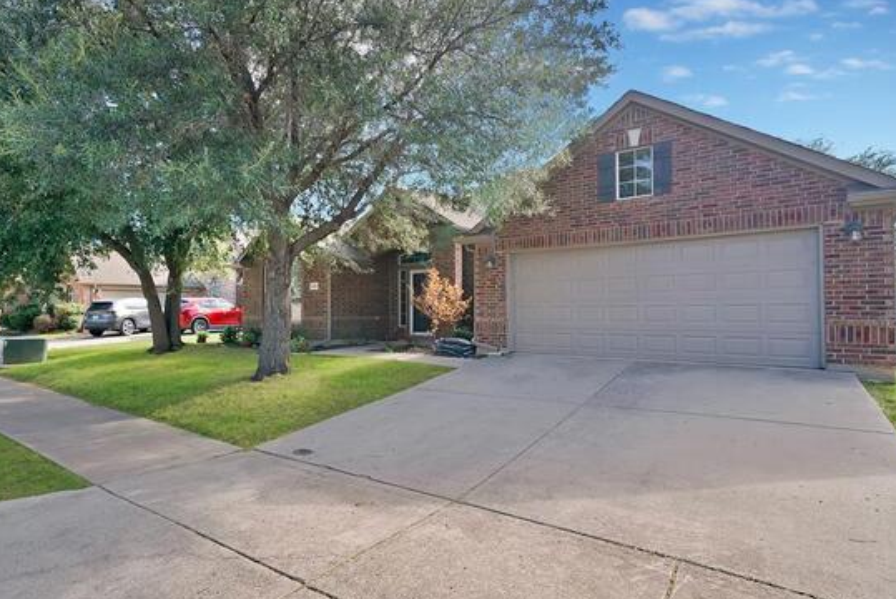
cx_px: 384
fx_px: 473
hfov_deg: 86.3
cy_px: 297
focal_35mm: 19
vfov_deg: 64.6
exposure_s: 1/50
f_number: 9
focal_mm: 16
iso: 640
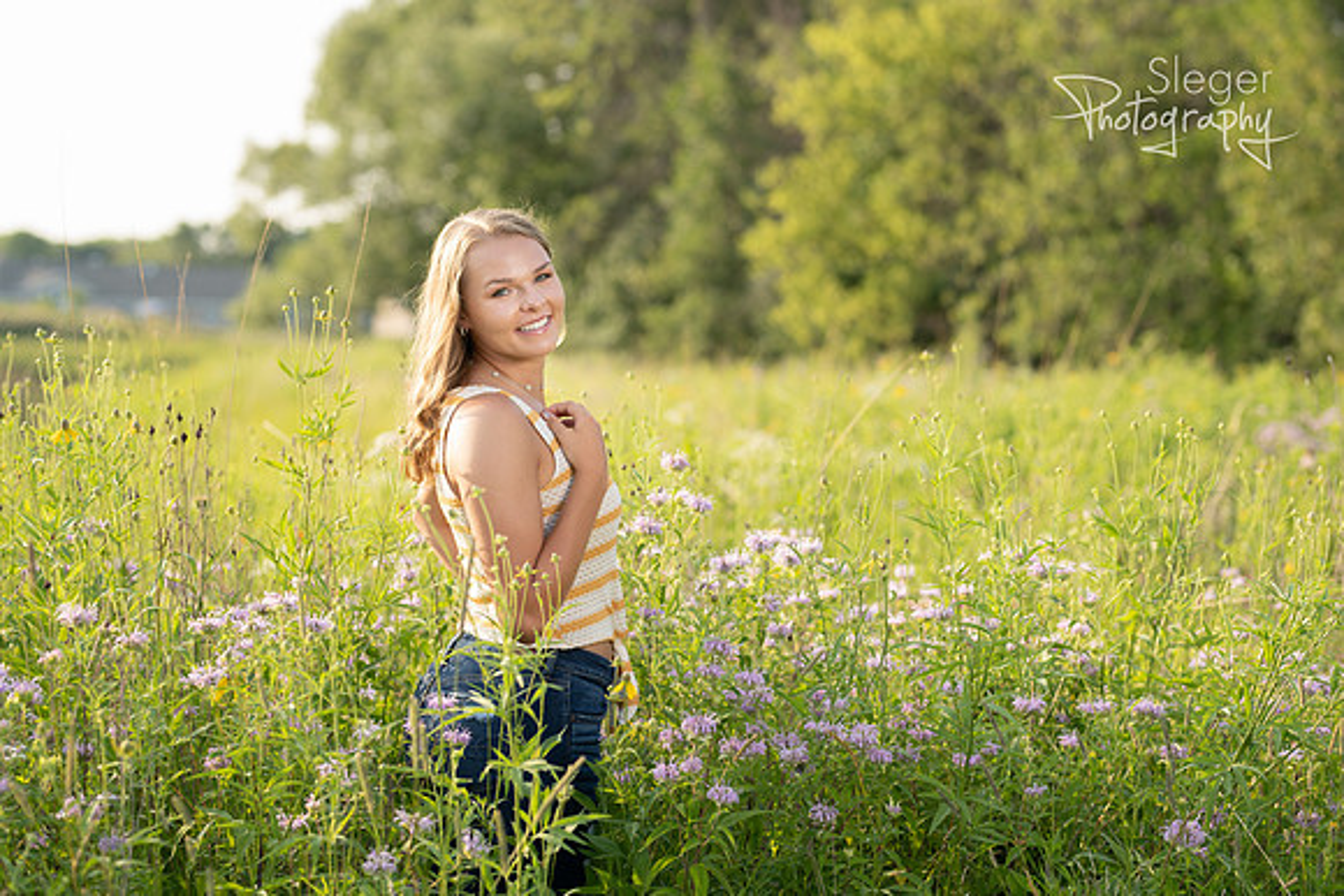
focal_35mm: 90
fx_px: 3371
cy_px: 420
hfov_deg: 22.5
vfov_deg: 15.2
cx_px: 714
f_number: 3.2
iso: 100
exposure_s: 1/320
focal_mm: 85
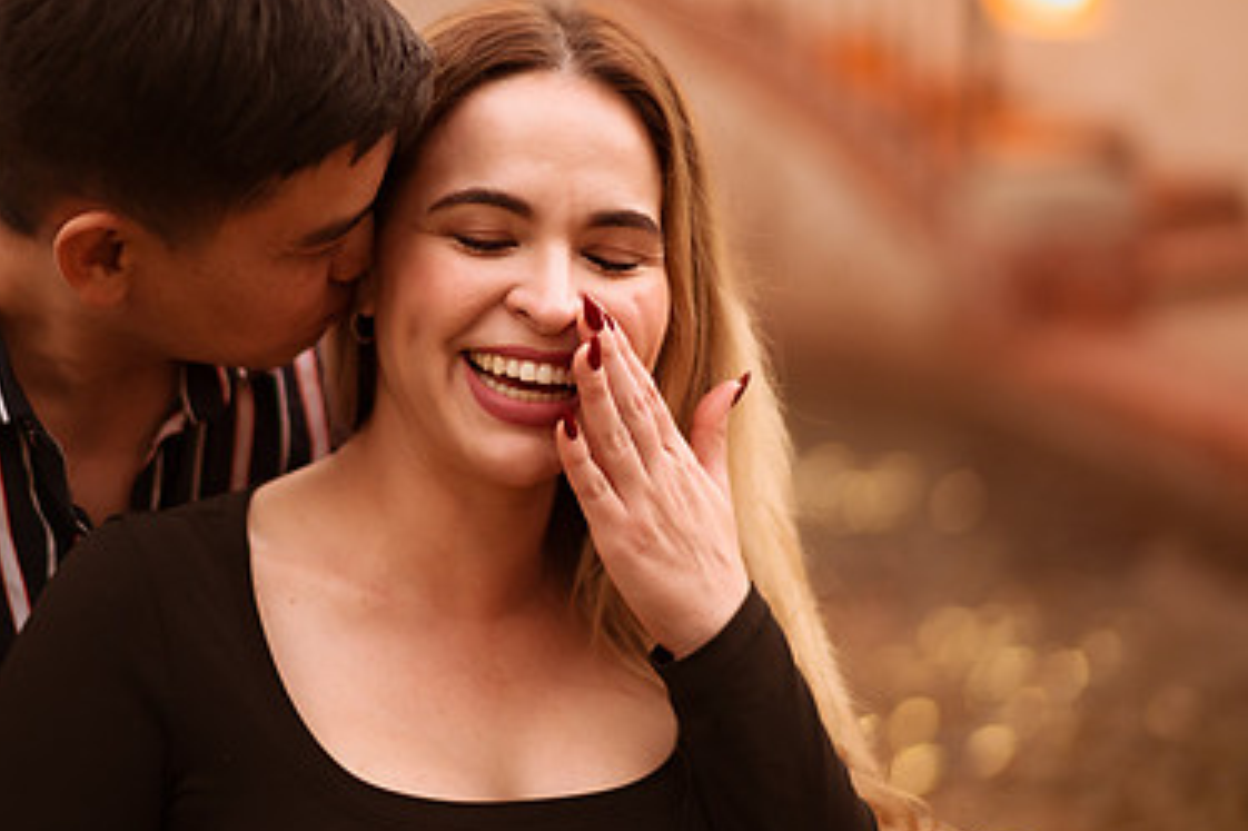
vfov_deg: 15.2
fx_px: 3118
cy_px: 292
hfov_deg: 22.6
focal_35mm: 90
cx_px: 434
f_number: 1.4
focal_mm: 58
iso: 1250
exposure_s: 1/500
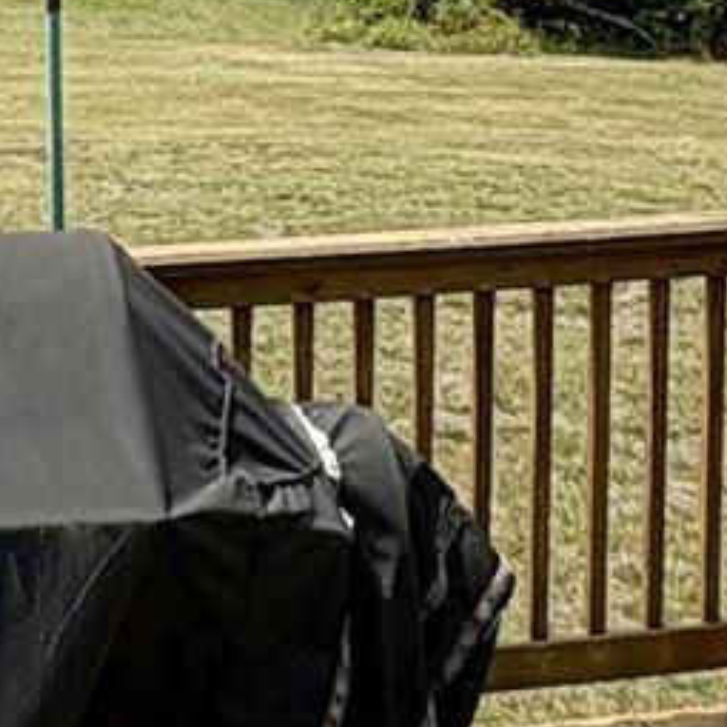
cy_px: -336
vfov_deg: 14.6
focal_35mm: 112
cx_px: 17
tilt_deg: -1.4
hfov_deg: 15.3
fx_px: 2661
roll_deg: -0.4
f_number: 2.2
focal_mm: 2.22
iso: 50
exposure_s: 1/3390
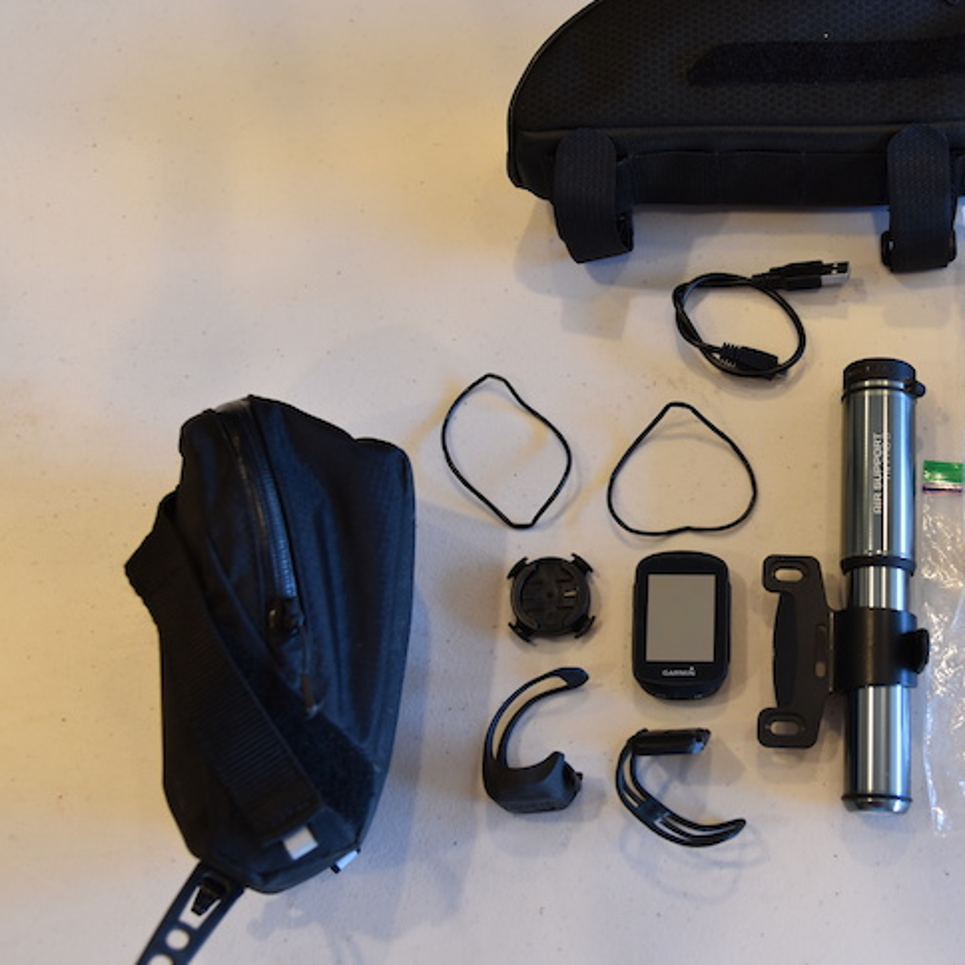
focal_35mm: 45
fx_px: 1419
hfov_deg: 36.8
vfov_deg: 37.5
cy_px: 443
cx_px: 700
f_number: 4
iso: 640
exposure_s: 1/60
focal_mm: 32
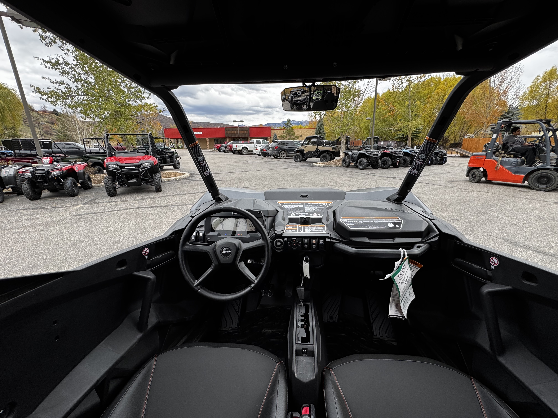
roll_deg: +1.4
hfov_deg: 102.1
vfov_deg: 85.7
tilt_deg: -17.3
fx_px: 226
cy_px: 209
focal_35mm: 14
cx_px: 279
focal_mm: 2.22
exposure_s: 1/312
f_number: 2.2
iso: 40
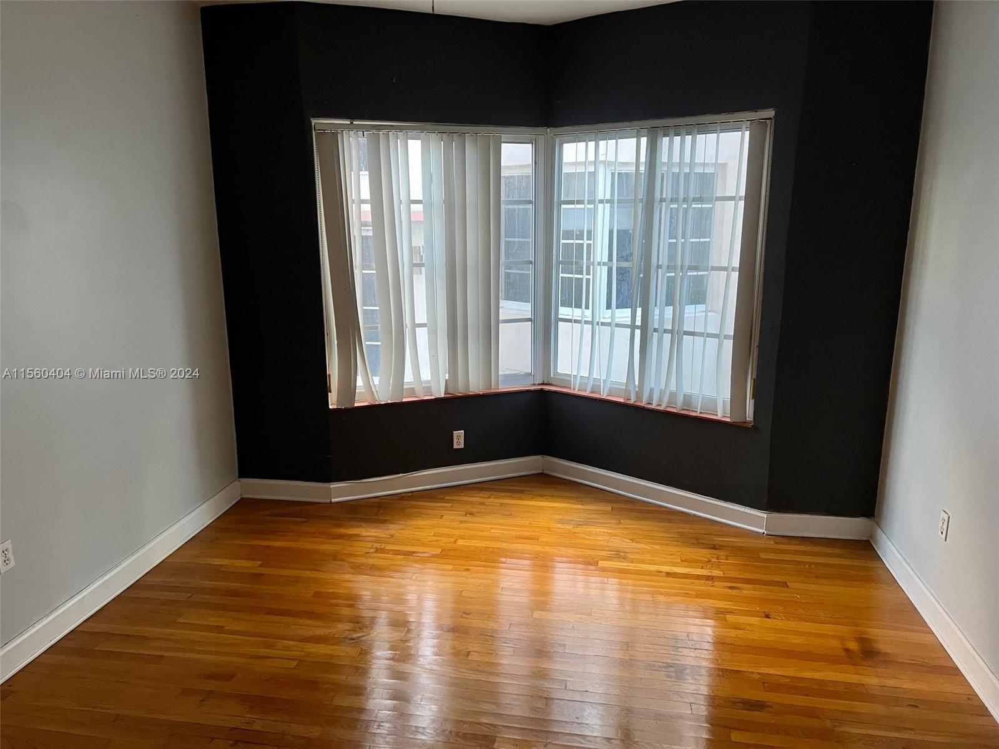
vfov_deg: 53.1
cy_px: 374
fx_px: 750
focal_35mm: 26
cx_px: 500
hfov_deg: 67.3
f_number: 1.5
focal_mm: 5.7
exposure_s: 1/60
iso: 250
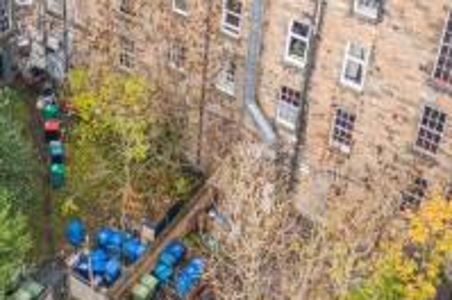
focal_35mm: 67
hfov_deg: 29.8
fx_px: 840
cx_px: 141
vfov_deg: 19.6
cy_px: -8
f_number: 2.8
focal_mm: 10.26
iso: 400
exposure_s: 1/50
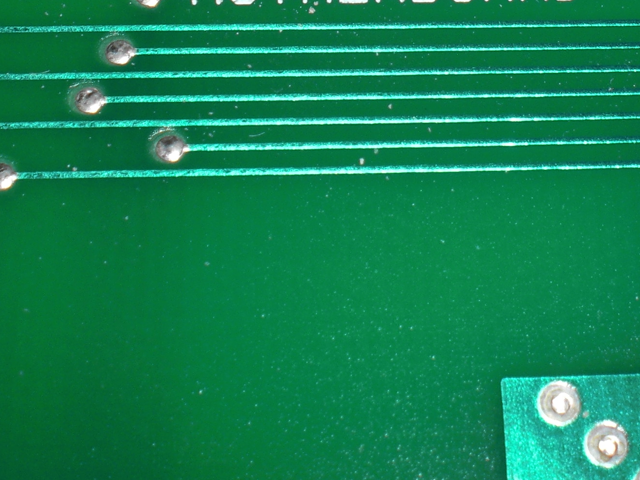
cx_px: 519
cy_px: -9
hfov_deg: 20.6
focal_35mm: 94
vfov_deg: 15.4
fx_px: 1738
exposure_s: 1/60
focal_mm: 6.3
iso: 64
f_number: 5.6
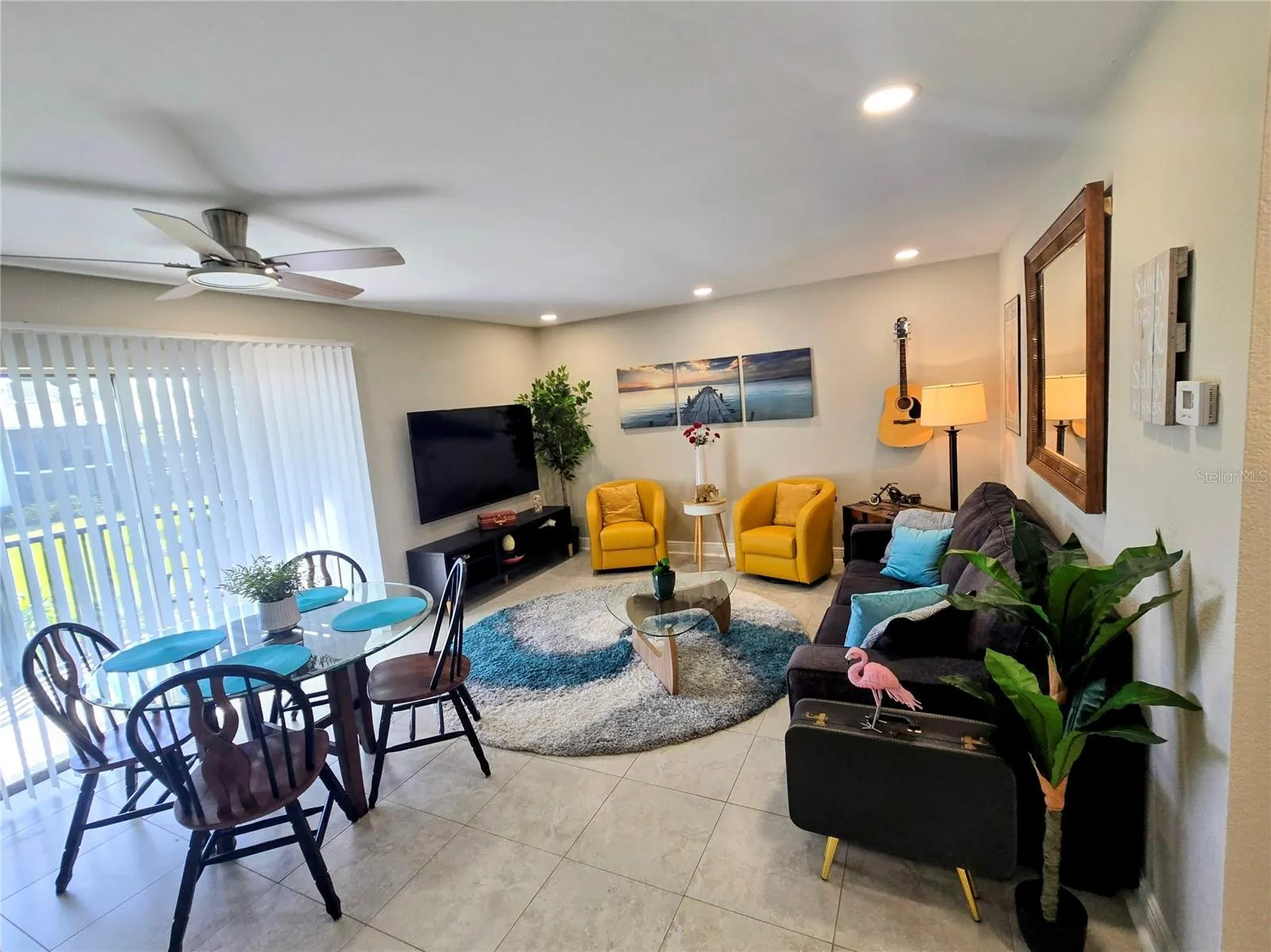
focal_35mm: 13
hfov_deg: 106.2
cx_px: 636
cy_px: 476
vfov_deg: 89.9
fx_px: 477
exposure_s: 1/120
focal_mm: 2.2
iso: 100
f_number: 2.2
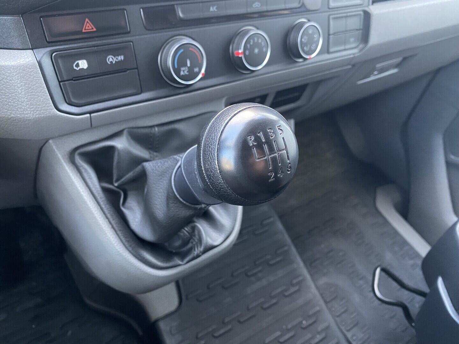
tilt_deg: -44.6
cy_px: 172
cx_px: 230
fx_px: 345
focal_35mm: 26
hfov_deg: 67.3
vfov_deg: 53.1
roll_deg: -11.9
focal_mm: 4.25
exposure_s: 1/32
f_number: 1.8
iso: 640
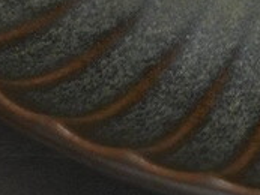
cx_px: 368
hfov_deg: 8.5
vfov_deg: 5.7
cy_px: -580
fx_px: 1706
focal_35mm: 227
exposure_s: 1/160
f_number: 4
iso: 1250
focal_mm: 34
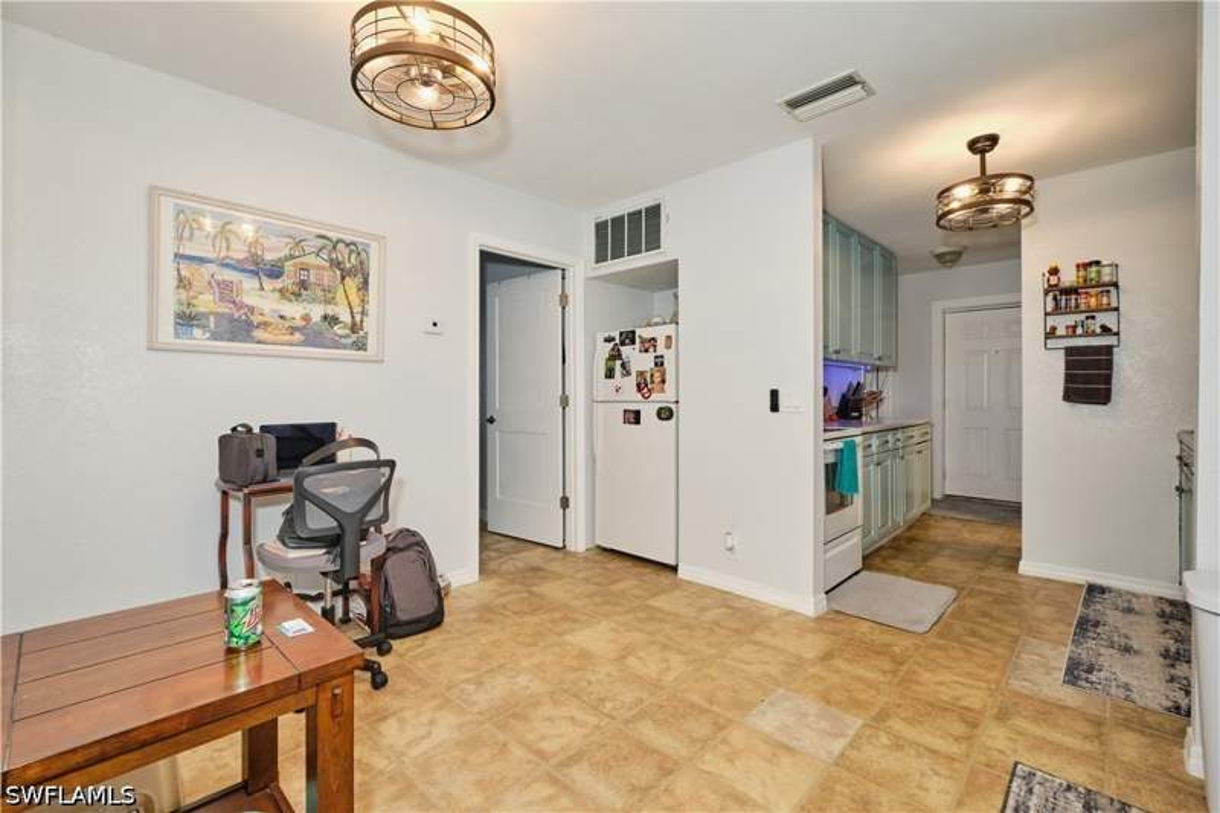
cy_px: 406
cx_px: 610
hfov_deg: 100.4
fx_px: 508
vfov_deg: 77.3
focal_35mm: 15
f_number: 8
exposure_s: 1/15
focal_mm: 10
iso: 400
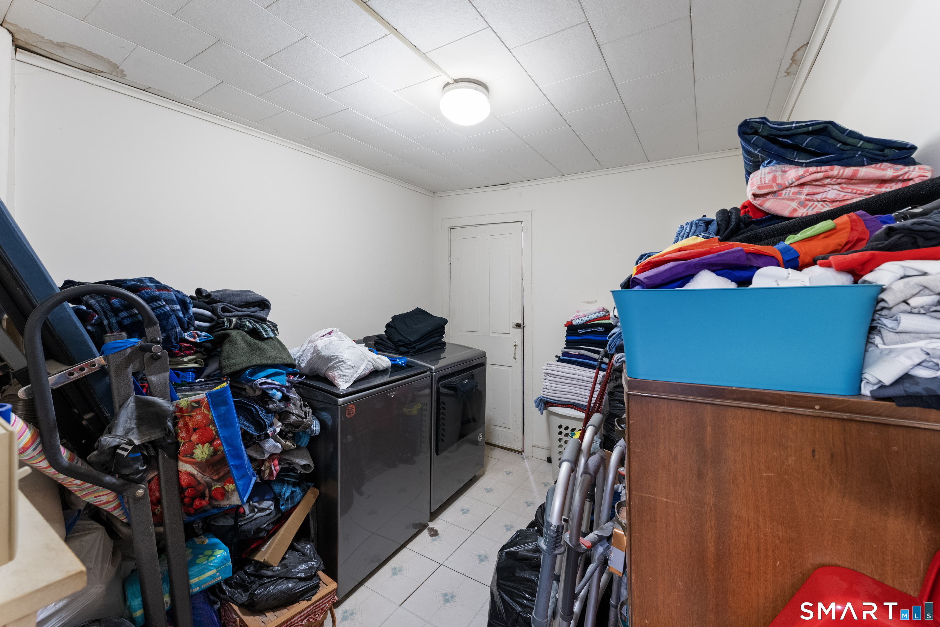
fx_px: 366
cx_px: 470
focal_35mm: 14
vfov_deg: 81.2
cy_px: 314
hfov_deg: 104.3
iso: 800
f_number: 8
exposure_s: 1/2
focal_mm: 14
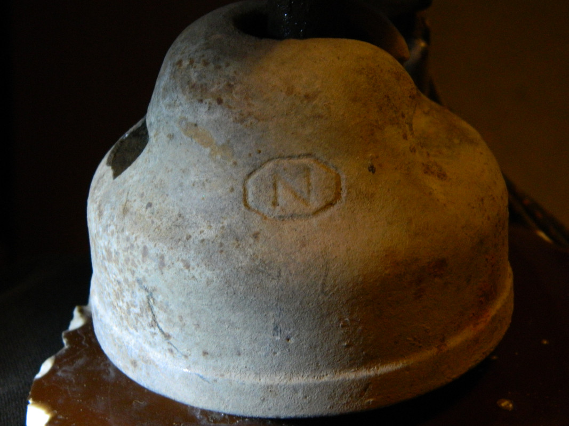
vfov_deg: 14.4
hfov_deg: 19.1
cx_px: 284
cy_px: 213
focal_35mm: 103
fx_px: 1693
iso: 400
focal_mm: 18.6
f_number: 4.5
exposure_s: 1/15
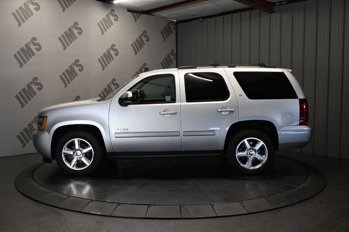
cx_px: 174
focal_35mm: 38
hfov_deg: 51.3
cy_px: 116
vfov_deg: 35.5
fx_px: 363
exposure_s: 1/125
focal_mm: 25
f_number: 4.2
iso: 2000
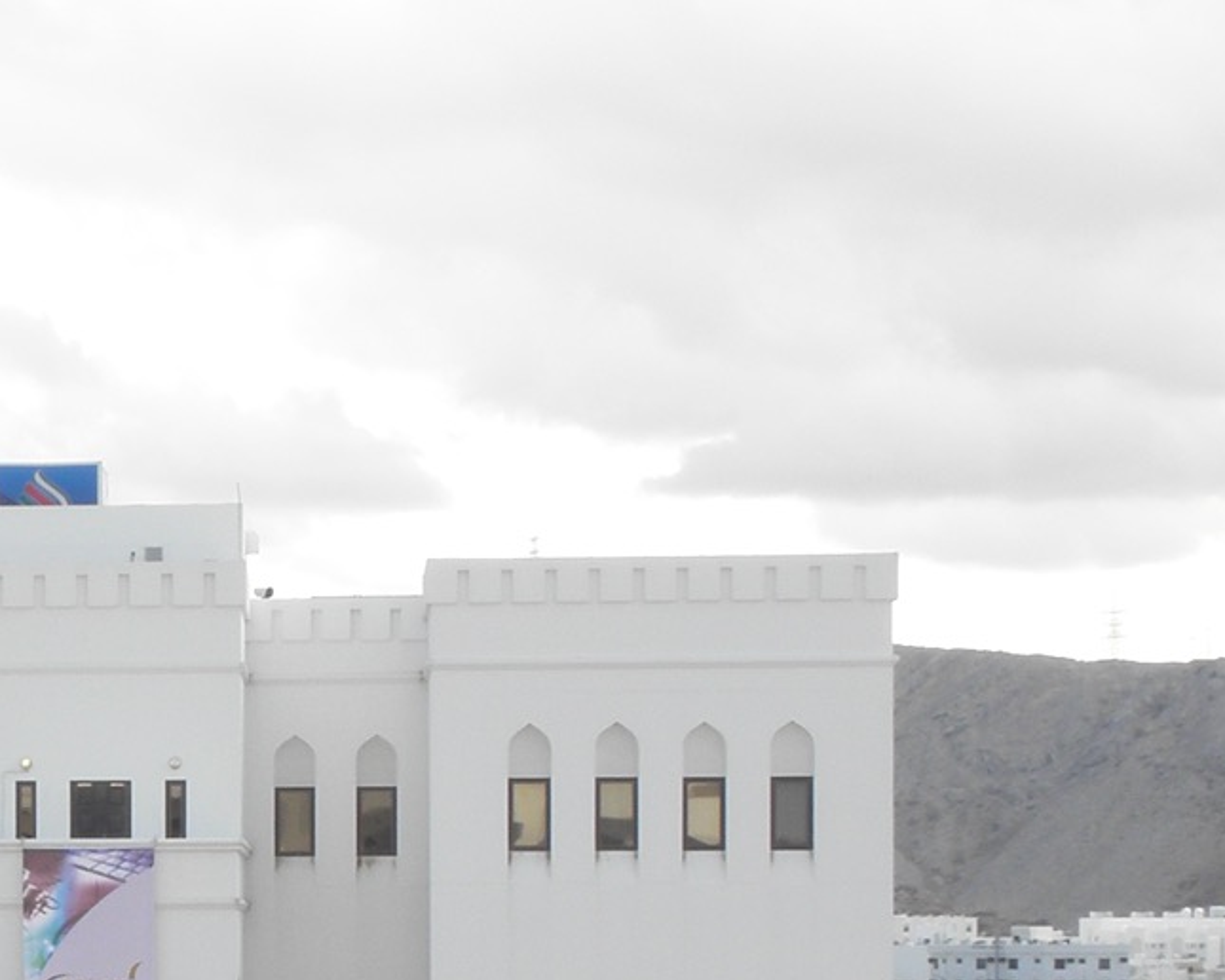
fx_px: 4496
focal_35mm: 124
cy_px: 980
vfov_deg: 12.3
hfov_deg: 15.1
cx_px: -152
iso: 64
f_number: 8
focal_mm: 7.31
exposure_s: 1/60
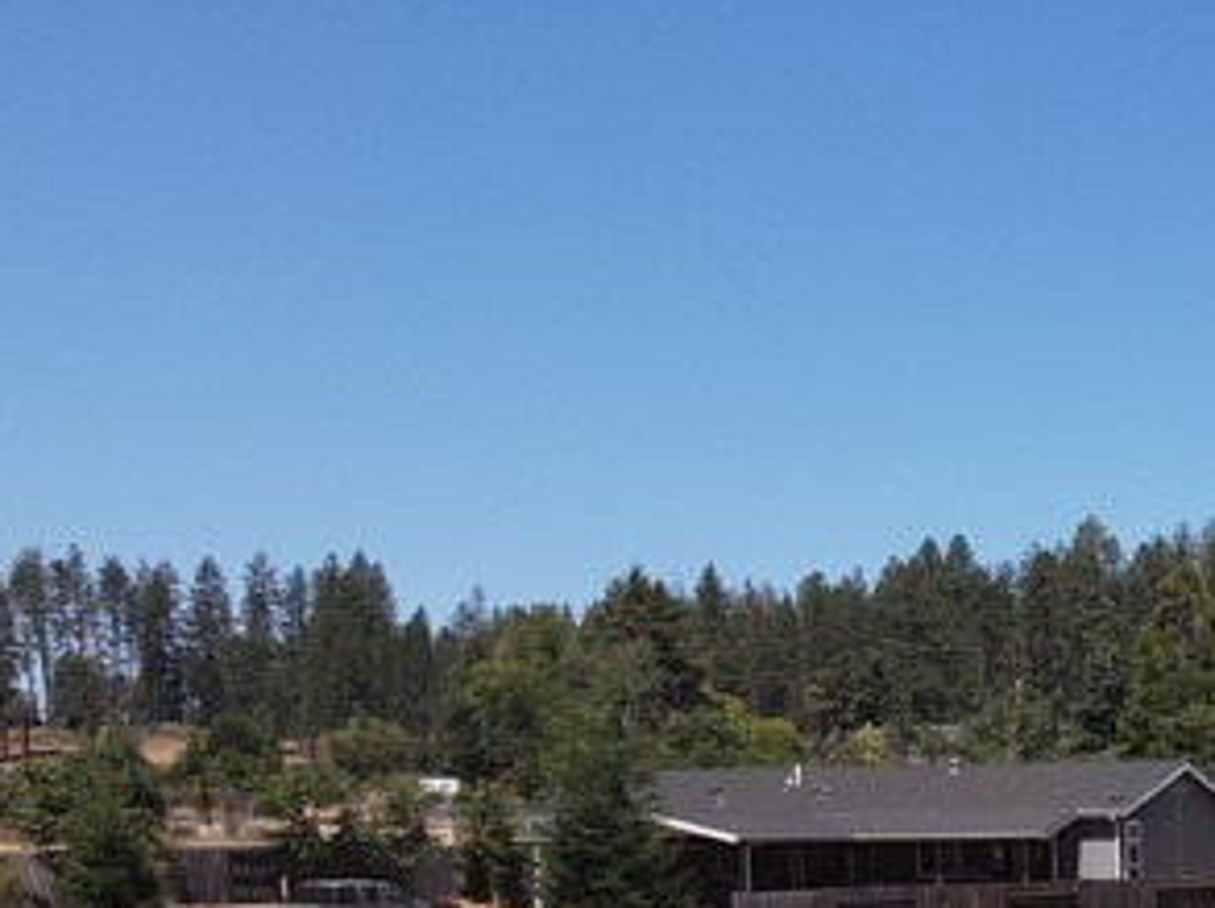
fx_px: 2945
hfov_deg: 20.3
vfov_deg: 16.7
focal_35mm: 84
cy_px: 1124
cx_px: 1779
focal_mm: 4.5
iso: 100
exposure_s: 1/800
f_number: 2.8
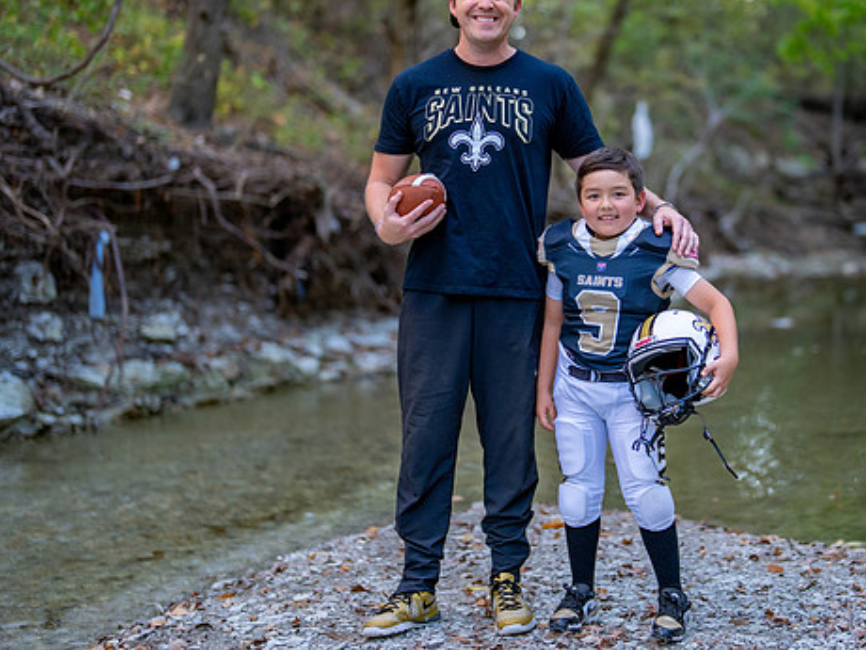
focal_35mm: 75
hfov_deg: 25.9
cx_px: 553
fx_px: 1876
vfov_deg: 19.6
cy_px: 240
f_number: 1.2
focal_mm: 50
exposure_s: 1/500
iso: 500
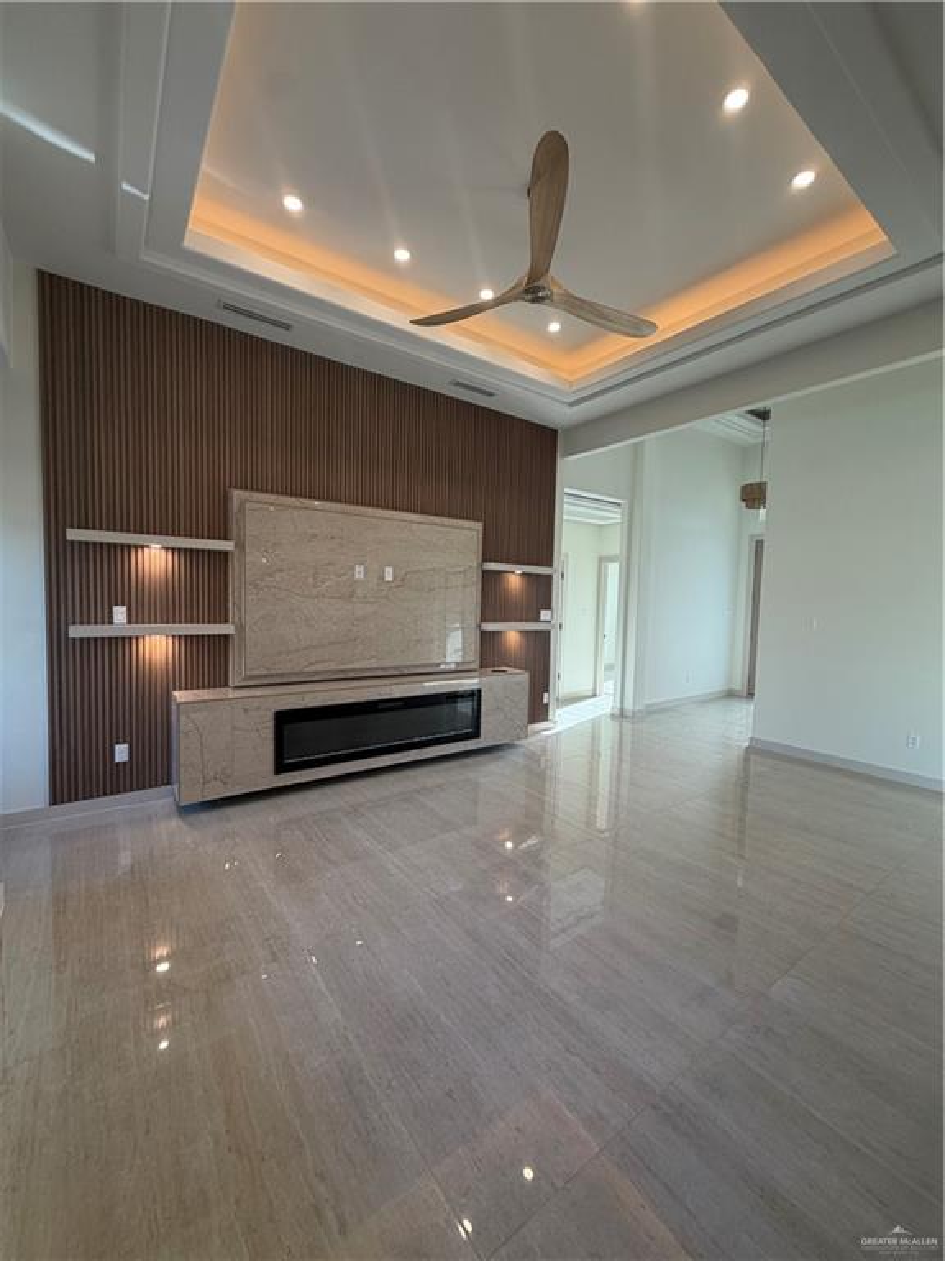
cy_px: 630
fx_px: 510
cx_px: 472
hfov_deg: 85.7
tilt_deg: -3.5
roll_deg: -1.8
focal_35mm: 14
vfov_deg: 102.1
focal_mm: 2.22
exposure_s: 1/120
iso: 100
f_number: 2.2
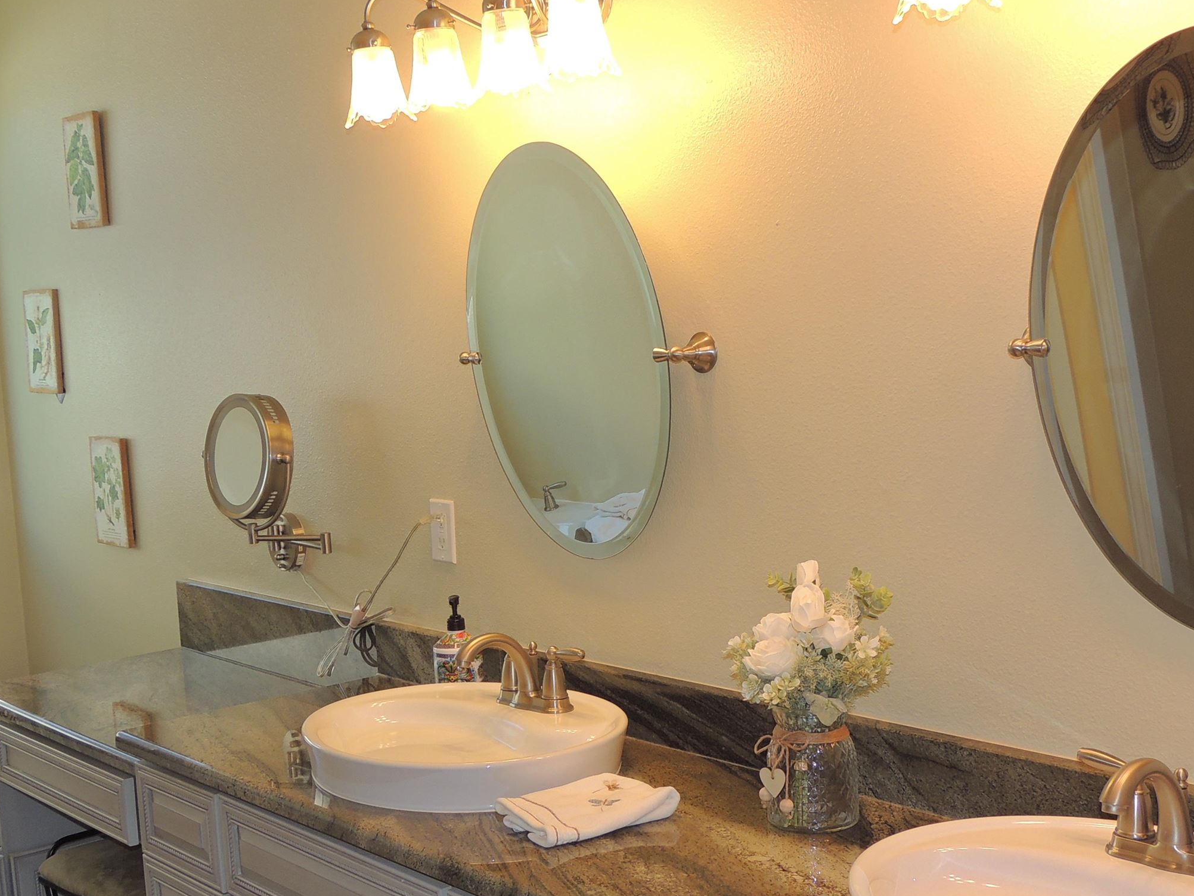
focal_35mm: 46
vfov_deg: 31.5
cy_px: 528
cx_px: 557
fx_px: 1587
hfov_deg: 41.2
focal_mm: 5.3
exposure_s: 1/50
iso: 100
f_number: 3.1
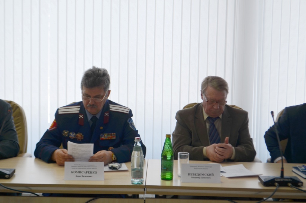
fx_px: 611
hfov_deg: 28.1
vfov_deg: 18.8
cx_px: 153
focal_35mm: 72
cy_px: 102
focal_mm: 48
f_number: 6.3
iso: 200
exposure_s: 1/160
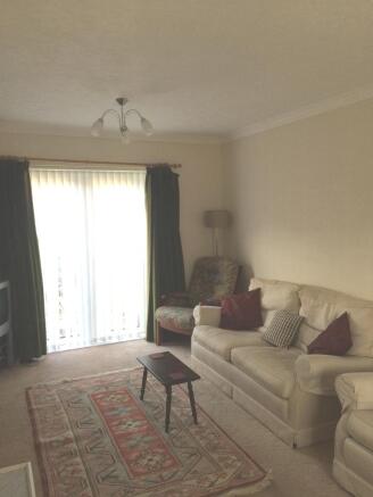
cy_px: 248
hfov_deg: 48.2
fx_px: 416
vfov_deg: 61.6
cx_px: 186
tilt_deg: -2.3
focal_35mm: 29
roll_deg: +1.8
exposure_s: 1/40
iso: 32
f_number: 2.2
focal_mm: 4.15
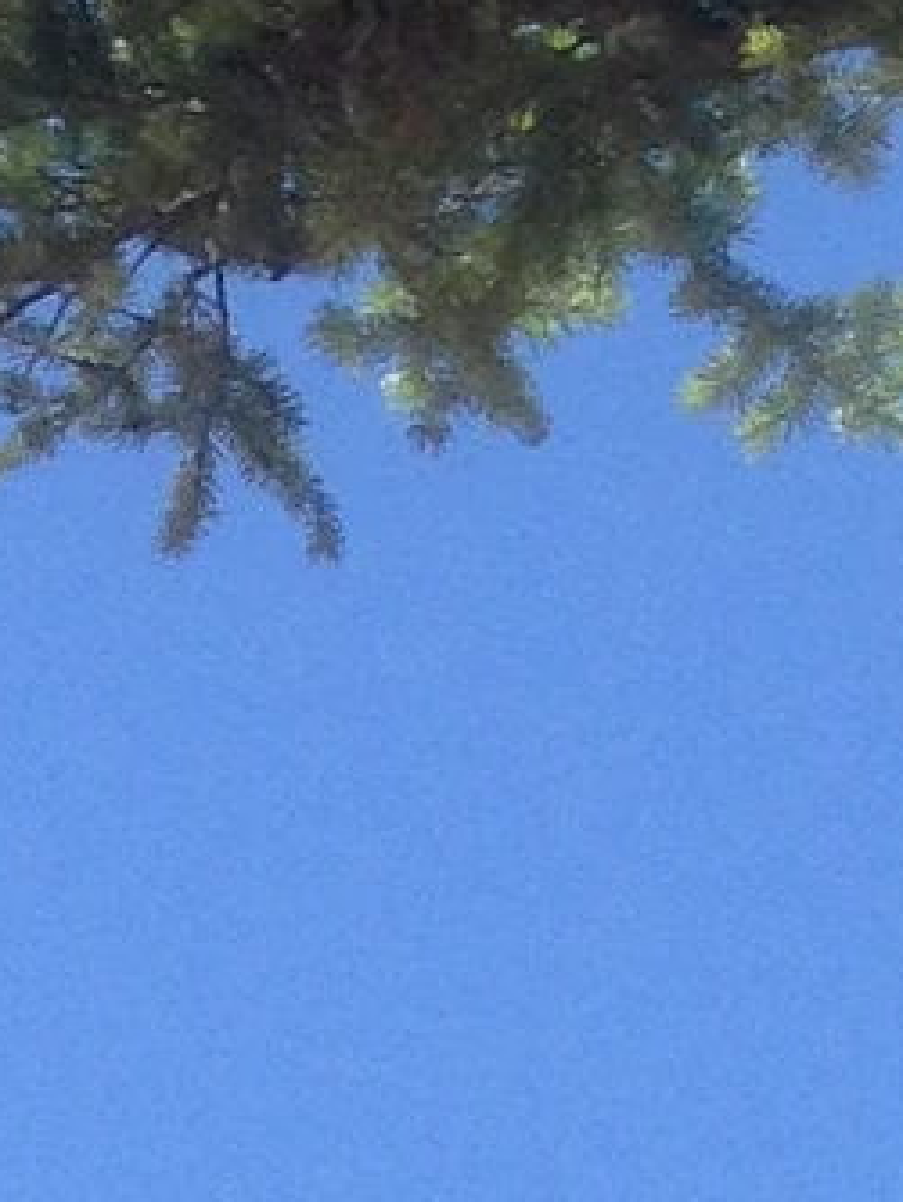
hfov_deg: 5.5
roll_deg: +1.7
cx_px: 957
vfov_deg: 6.9
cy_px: 2987
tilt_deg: +16.4
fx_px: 9310
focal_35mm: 268
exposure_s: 1/1004
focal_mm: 4.28
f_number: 2.4
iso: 50
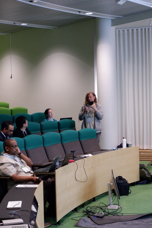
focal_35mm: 68
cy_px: 114
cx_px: 76
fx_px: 430
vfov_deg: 29.6
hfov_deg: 20.0
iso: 5000
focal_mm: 45
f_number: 5.6
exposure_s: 1/80
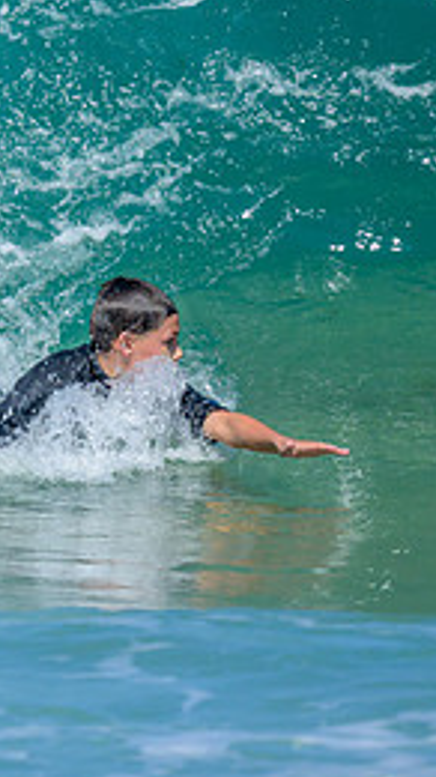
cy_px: 238
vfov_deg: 1.1
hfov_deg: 0.6
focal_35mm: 1993
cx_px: -379
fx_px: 41015
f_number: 6.3
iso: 360
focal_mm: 800
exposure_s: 1/2500
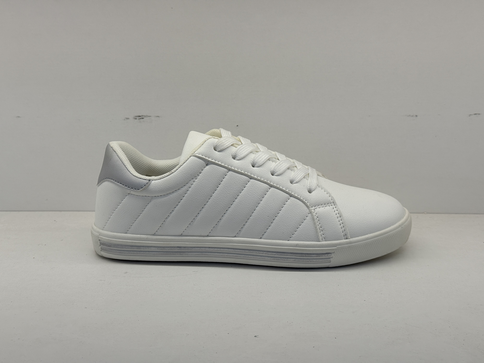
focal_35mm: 48
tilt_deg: -14.7
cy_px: 182
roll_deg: +0.2
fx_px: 671
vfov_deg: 30.3
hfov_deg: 39.7
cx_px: 242
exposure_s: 1/452
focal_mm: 6.76
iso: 64
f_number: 1.78
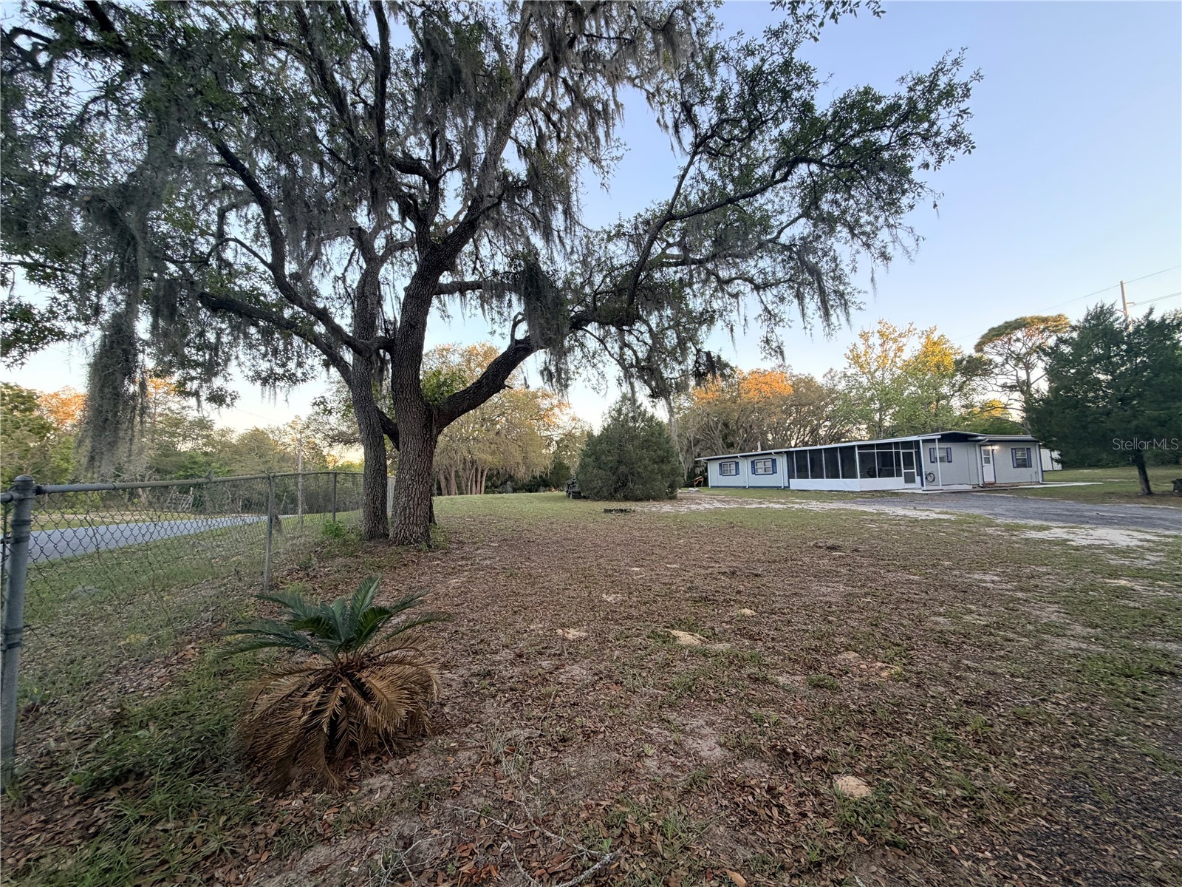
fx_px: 478
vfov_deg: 85.7
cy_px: 444
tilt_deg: +5.6
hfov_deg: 102.1
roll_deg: +3.2
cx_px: 591
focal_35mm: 14
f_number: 2.2
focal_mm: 2.22
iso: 80
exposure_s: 1/121
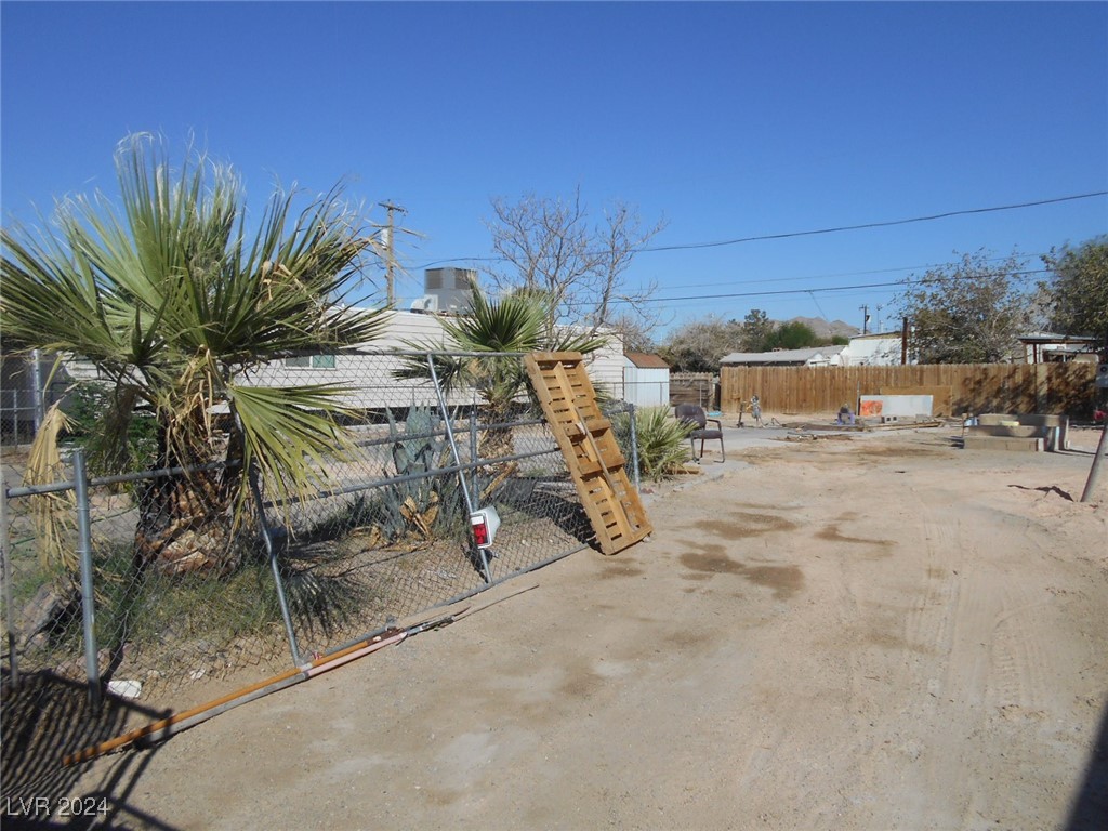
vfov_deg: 53.1
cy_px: 416
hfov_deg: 67.3
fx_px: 832
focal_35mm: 26
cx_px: 554
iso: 80
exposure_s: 1/2000
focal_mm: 4.6
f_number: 3.2
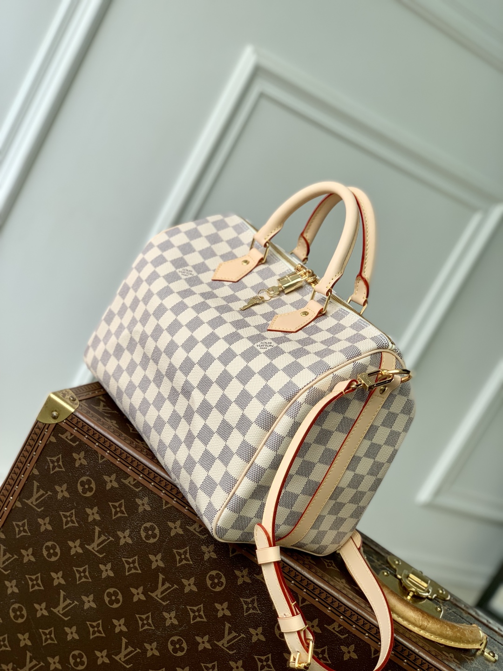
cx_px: 252
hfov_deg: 28.0
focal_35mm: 52
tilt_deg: -12.2
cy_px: 336
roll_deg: -29.2
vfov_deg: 36.8
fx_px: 1007
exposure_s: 1/387
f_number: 2.4
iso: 16
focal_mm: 6
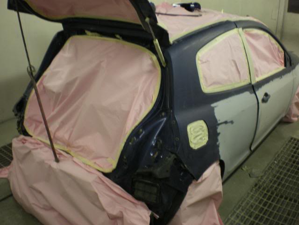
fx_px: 311
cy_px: 112
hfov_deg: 51.4
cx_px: 150
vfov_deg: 39.7
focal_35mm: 36
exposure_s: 1/50
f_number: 3.1
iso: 250
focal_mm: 6.3
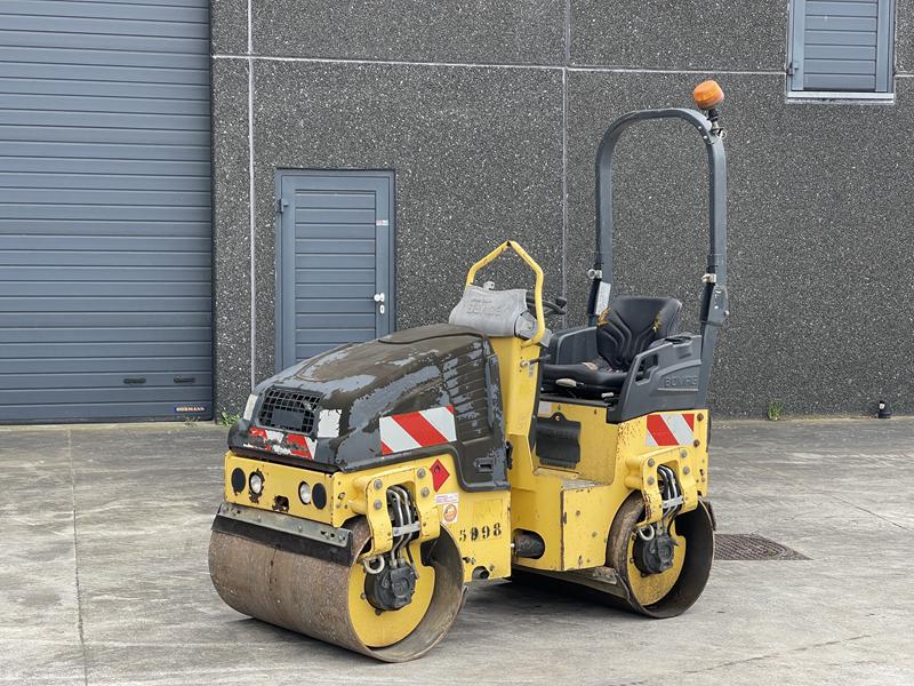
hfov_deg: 30.3
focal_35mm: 64
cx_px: 457
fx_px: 1690
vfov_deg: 22.9
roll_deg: -0.5
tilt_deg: -4.0
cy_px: 343
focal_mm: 7.5
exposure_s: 1/167
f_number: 2.2
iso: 20
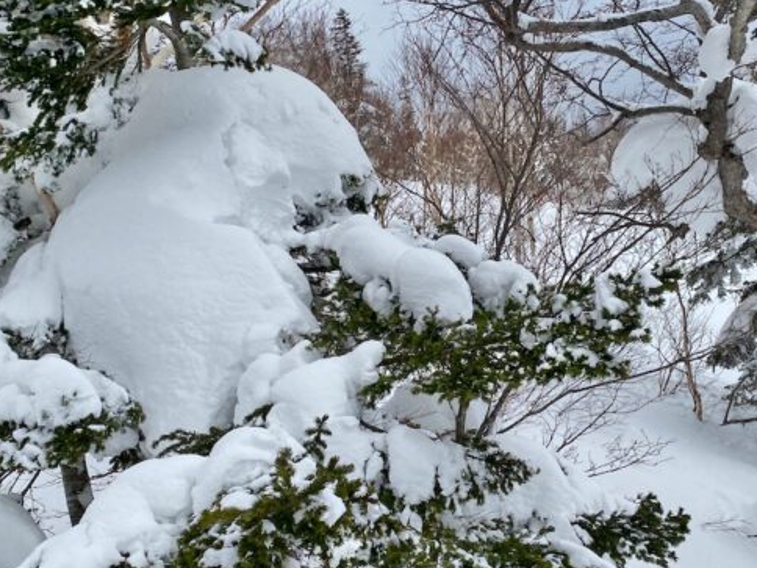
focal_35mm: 43
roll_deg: +6.7
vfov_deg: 33.5
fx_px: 940
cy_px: 243
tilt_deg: +4.6
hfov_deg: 43.6
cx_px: 455
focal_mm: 4.25
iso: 32
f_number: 1.8
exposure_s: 1/3125
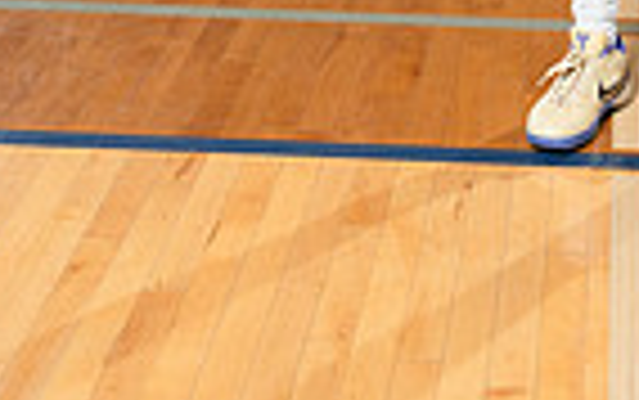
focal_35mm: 113
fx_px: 1969
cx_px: 612
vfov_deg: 10.0
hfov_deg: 18.0
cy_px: -602
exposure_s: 1/250
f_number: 5.6
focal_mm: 35
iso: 400
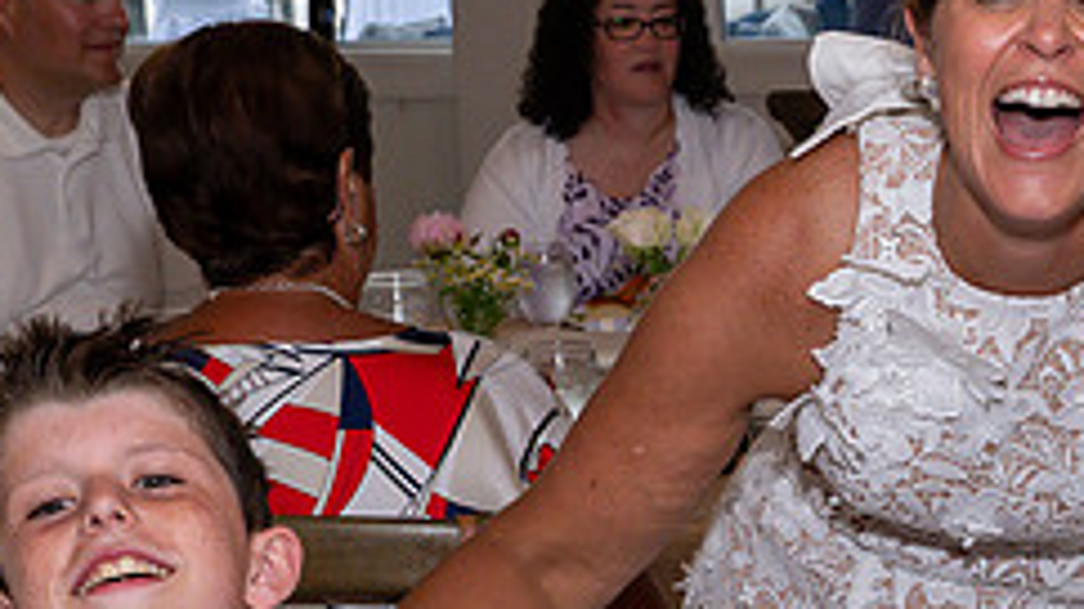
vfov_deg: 9.7
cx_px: 1027
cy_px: 579
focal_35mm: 124
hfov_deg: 17.0
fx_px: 3563
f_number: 8
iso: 500
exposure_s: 1/250
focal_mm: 40
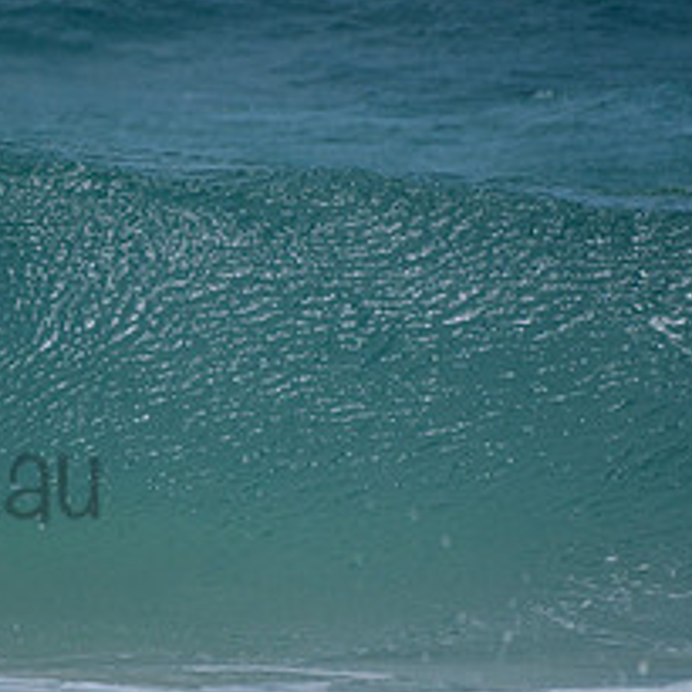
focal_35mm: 1477
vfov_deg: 1.2
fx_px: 33405
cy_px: 347
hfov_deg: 1.2
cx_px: -443
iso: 90
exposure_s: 1/2000
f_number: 5.6
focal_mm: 500
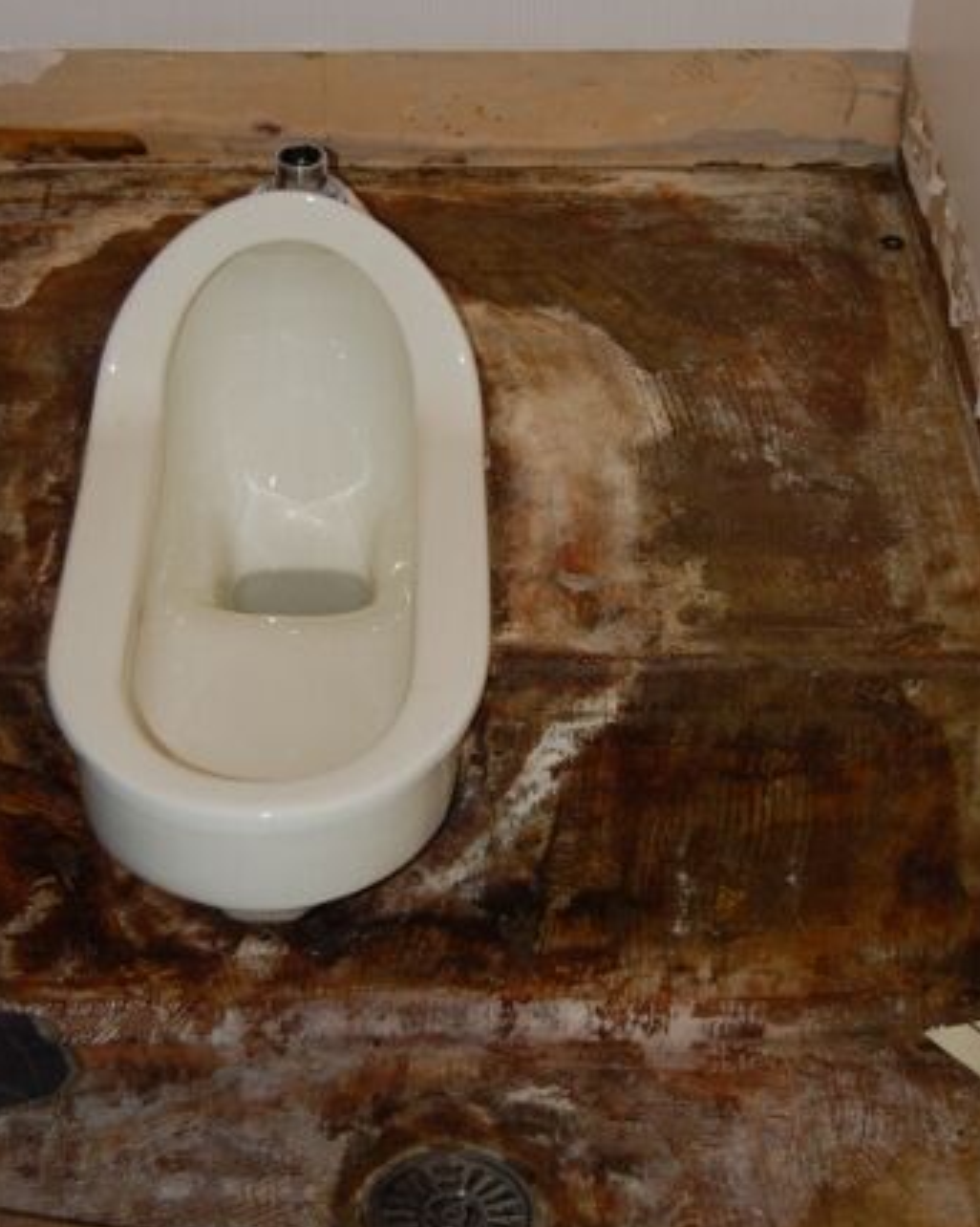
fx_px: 2902
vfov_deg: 23.9
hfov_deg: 19.2
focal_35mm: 80
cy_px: 611
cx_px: 456
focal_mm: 38
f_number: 4.8
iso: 400
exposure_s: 1/60
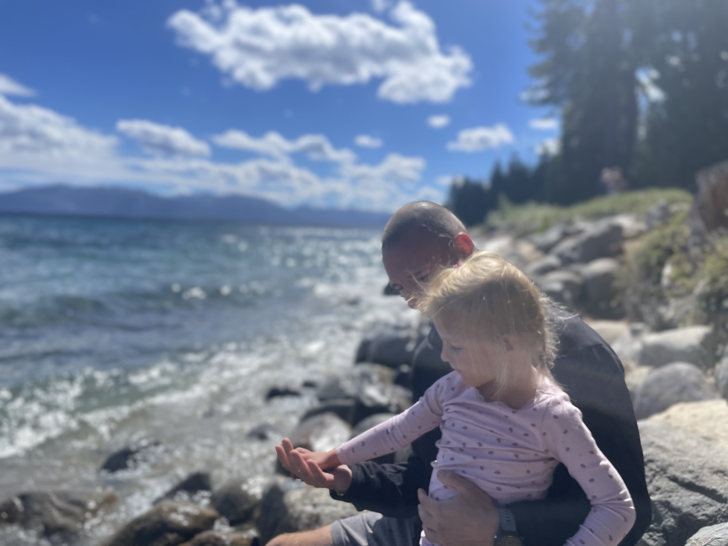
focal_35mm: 26
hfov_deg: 67.3
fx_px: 547
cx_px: 364
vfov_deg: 53.1
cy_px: 273
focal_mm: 4.2
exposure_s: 1/6897
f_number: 1.6
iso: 50
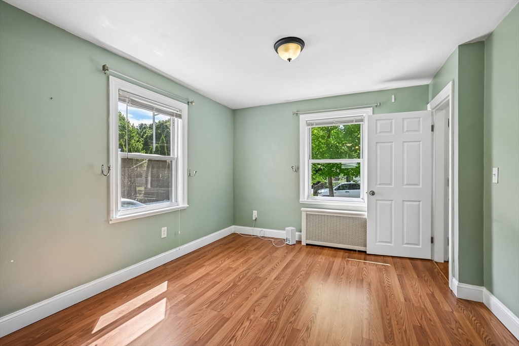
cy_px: 173
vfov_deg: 73.8
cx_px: 260
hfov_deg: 96.7
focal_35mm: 16
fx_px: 231
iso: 400
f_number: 8
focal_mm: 16
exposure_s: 1/125
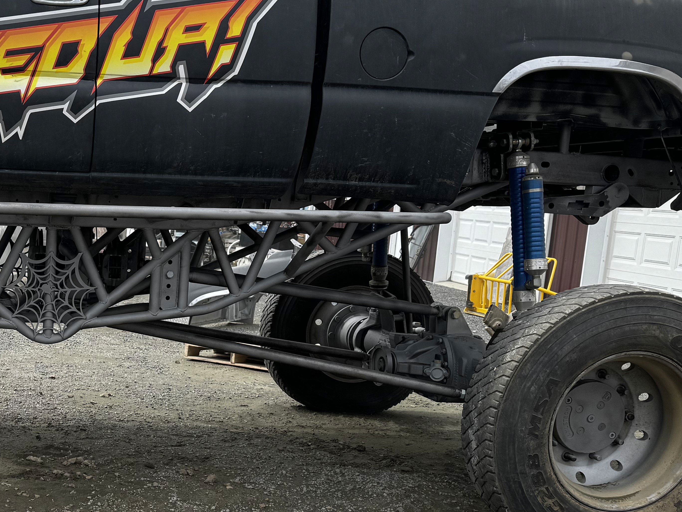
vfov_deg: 28.9
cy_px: 337
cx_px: 66
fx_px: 985
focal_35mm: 50
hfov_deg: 35.9
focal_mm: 6.76
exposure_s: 1/2415
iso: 80
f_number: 1.78
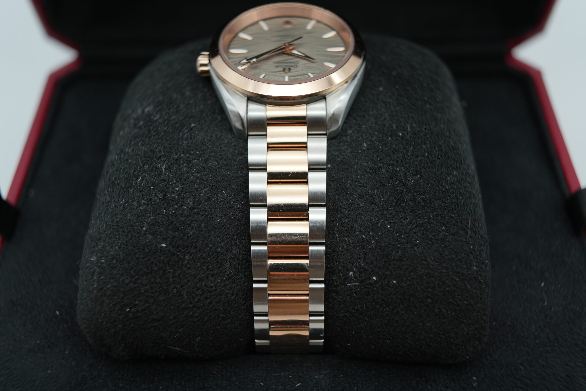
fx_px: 570
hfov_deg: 54.4
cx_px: 293
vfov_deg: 37.9
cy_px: 196
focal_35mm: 35
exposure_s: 1/250
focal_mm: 35
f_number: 5
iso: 400
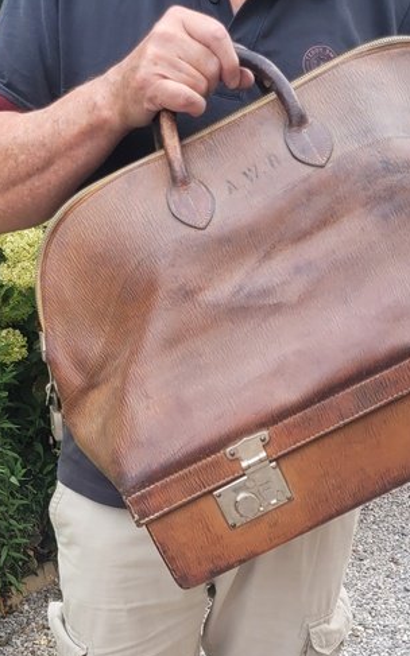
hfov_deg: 22.3
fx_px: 1038
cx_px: 245
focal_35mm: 58
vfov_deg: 32.9
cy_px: 620
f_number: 1.8
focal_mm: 5.4
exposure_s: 1/447
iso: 40
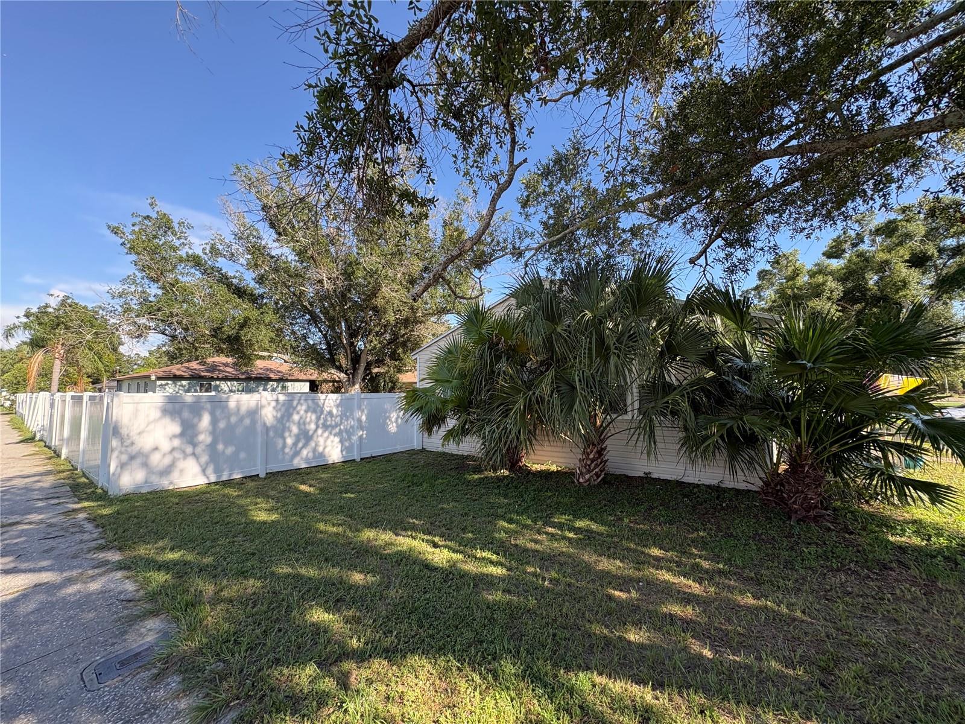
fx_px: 390
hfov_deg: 102.1
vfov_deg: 85.7
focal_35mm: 14
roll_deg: +1.1
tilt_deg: +5.4
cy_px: 362
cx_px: 482
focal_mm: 2.22
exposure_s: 1/435
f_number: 2.2
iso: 64
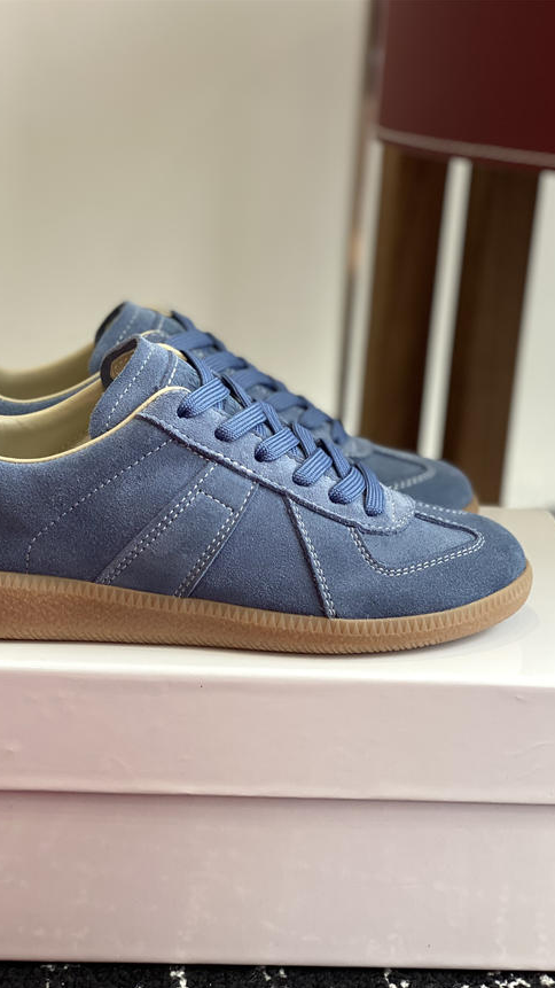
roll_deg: -4.6
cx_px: 211
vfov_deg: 36.6
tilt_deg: -16.5
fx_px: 1492
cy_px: 496
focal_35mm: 57
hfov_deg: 21.0
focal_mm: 6
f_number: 2
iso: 50
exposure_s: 1/122
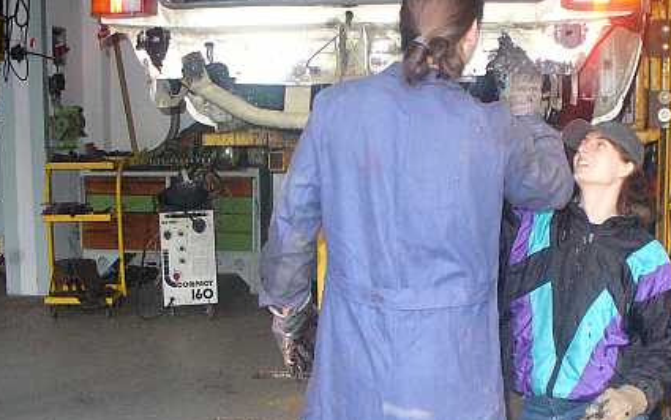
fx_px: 1079
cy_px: 215
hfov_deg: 34.1
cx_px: 459
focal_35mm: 59
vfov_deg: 22.0
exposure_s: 1/60
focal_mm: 6.1
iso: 400
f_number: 2.8
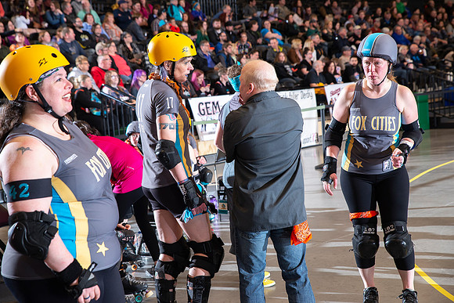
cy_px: 152
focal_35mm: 70
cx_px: 227
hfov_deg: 28.8
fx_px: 883
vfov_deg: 19.5
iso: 640
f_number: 5.6
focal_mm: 70
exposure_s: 1/160
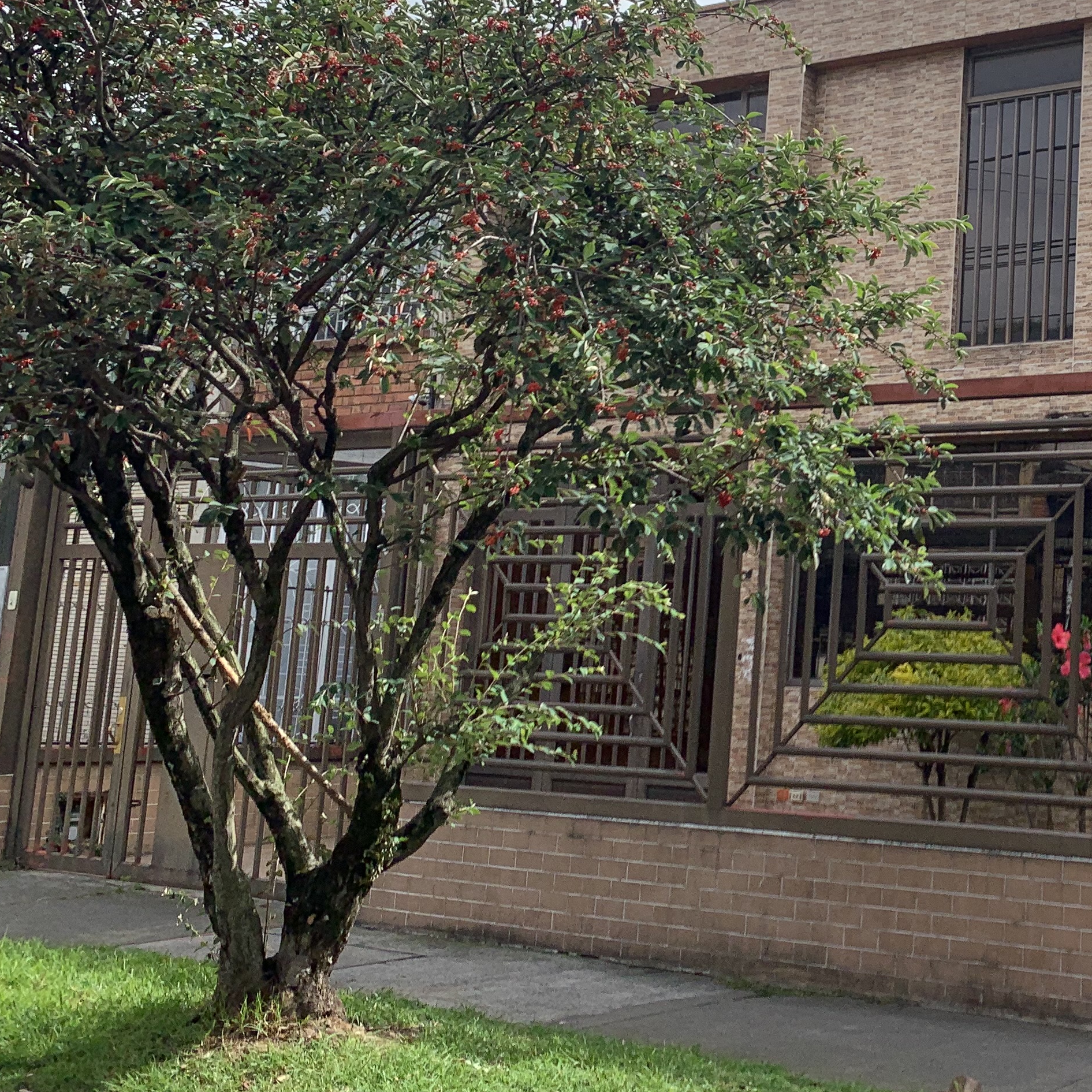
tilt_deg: +9.6
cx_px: 1046
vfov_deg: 34.5
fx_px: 1749
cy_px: 415
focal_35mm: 49
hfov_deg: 32.4
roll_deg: -1.6
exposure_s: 1/2421
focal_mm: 4.25
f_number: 1.8
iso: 25
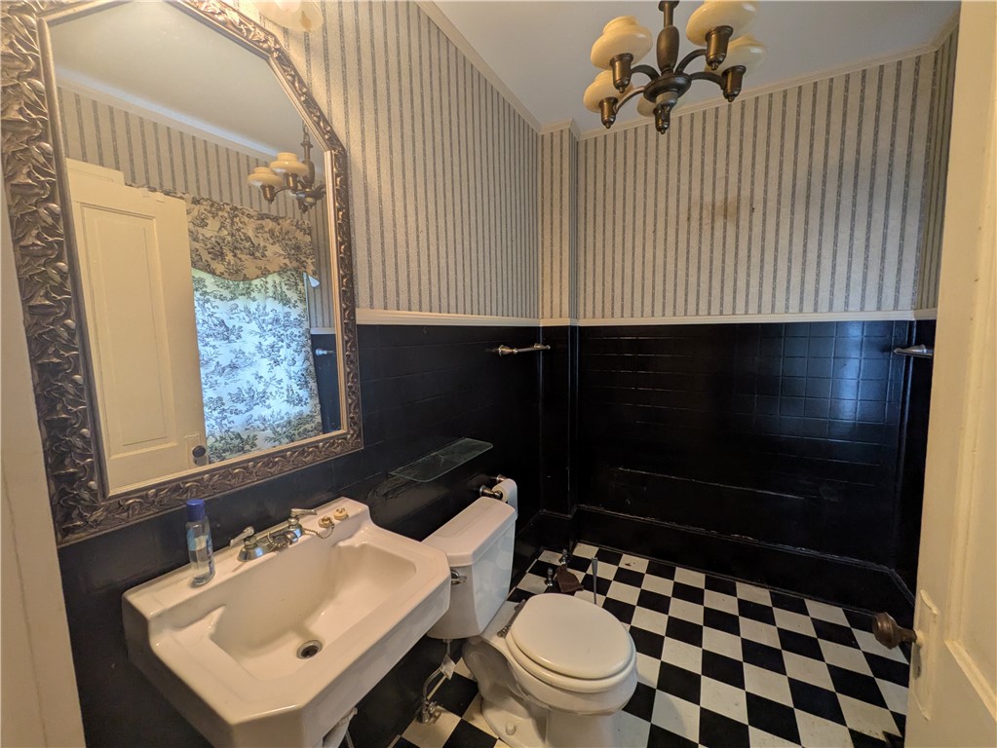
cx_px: 498
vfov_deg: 85.7
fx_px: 403
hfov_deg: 102.0
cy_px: 374
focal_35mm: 14
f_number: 2.2
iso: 151
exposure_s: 1/40
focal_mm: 1.83
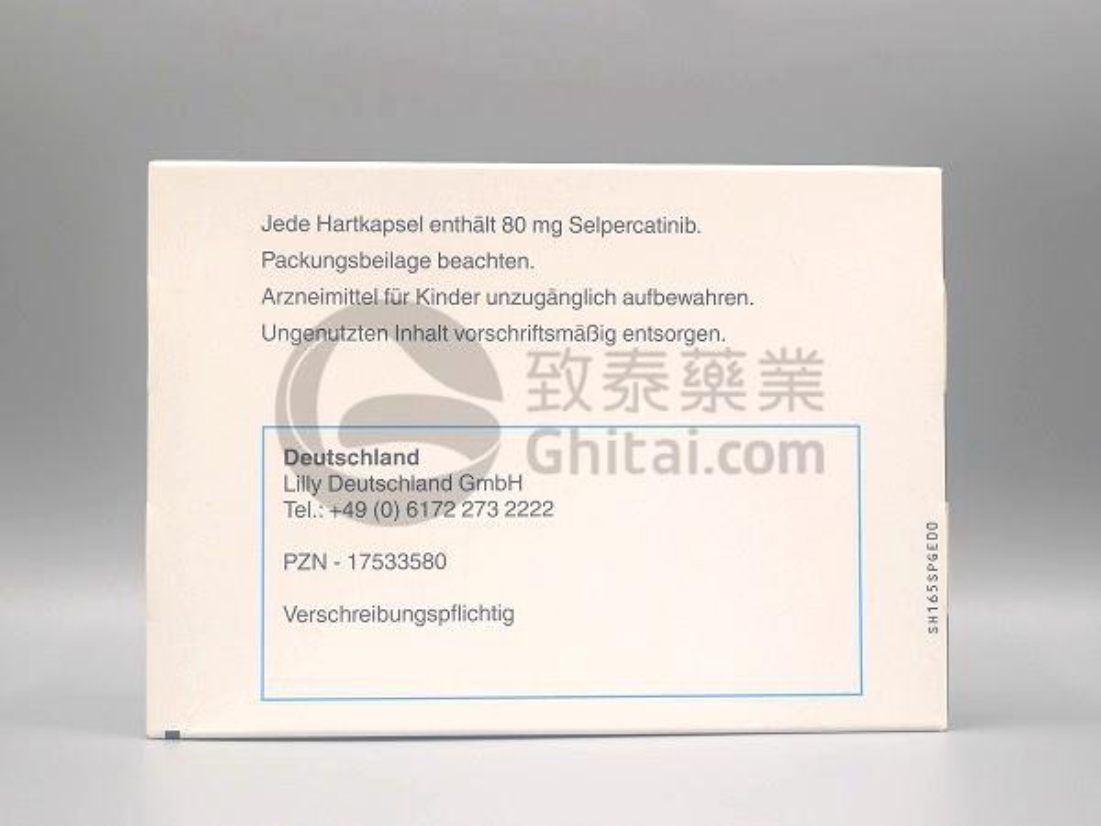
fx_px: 1908
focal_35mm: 60
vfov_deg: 24.4
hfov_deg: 32.2
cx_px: 550
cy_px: 413
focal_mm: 12.8
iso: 100
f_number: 2.8
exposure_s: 1/125
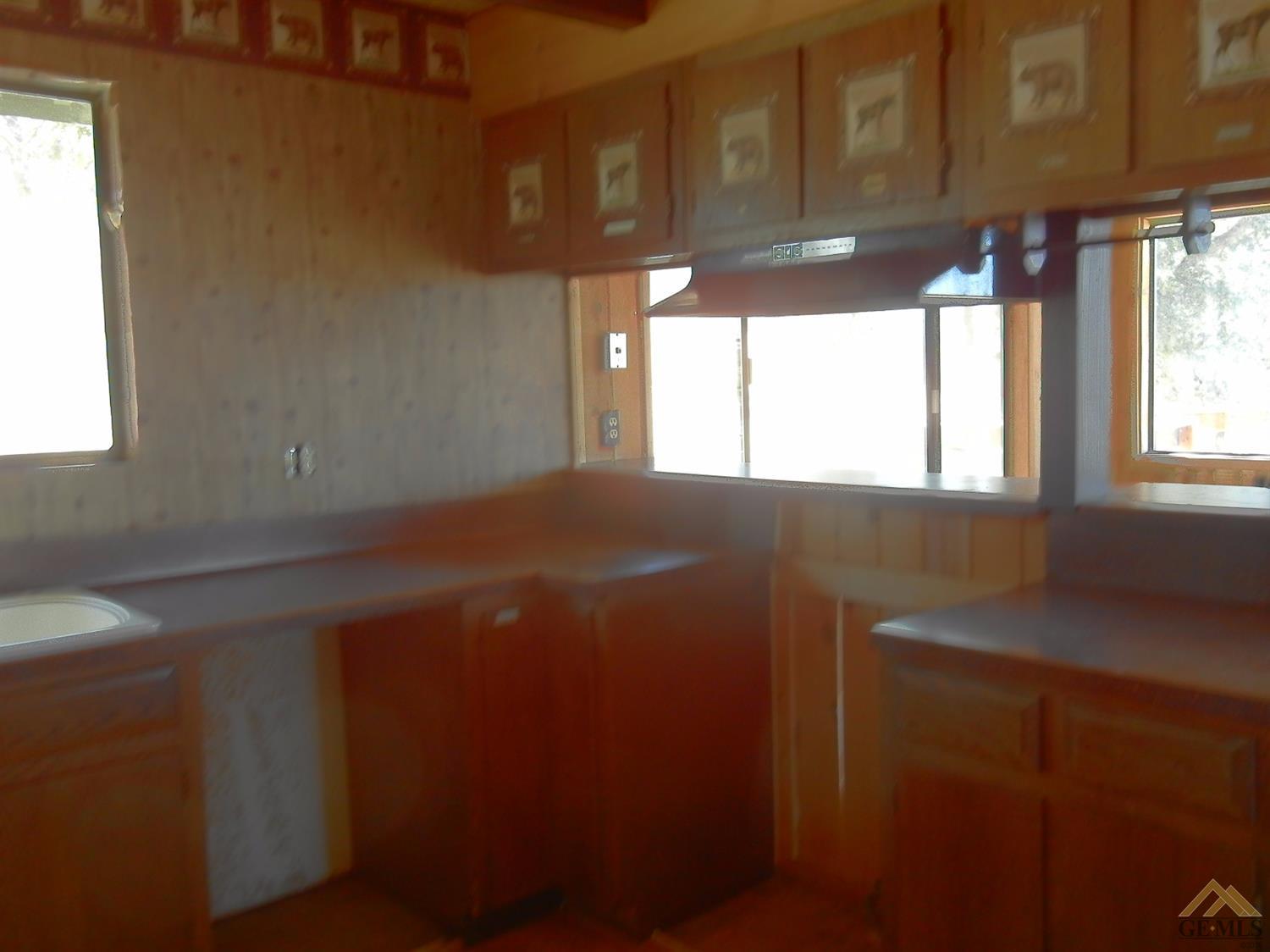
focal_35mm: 30
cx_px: 635
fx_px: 1100
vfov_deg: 46.8
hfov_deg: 60.0
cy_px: 476
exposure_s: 1/42
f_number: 3.5
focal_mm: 5.4
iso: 400
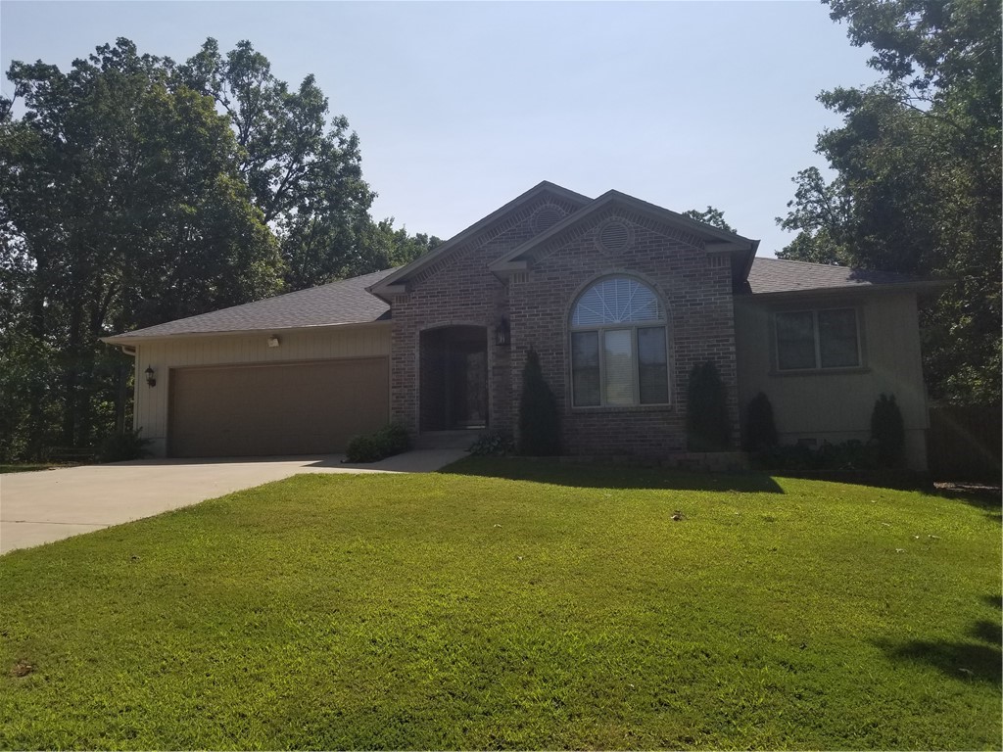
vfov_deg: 53.1
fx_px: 753
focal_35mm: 26
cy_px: 376
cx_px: 502
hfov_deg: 67.3
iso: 50
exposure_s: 1/3744
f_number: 1.7
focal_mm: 4.3
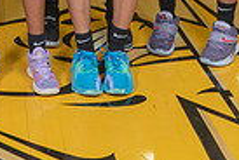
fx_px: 725
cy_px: -186
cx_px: -17
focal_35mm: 109
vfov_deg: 11.1
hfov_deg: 18.1
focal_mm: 24
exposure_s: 1/50
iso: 250
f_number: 7.1
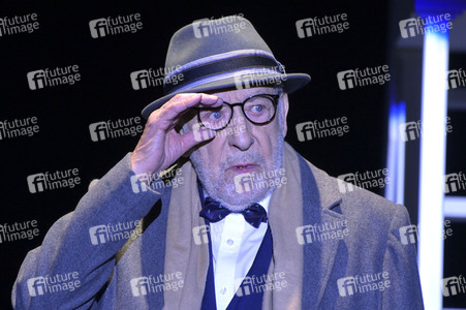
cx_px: 233
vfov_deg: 2.7
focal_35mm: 500
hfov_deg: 4.1
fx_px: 6467
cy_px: 155
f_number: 5.6
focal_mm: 500
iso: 8000
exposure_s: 1/800
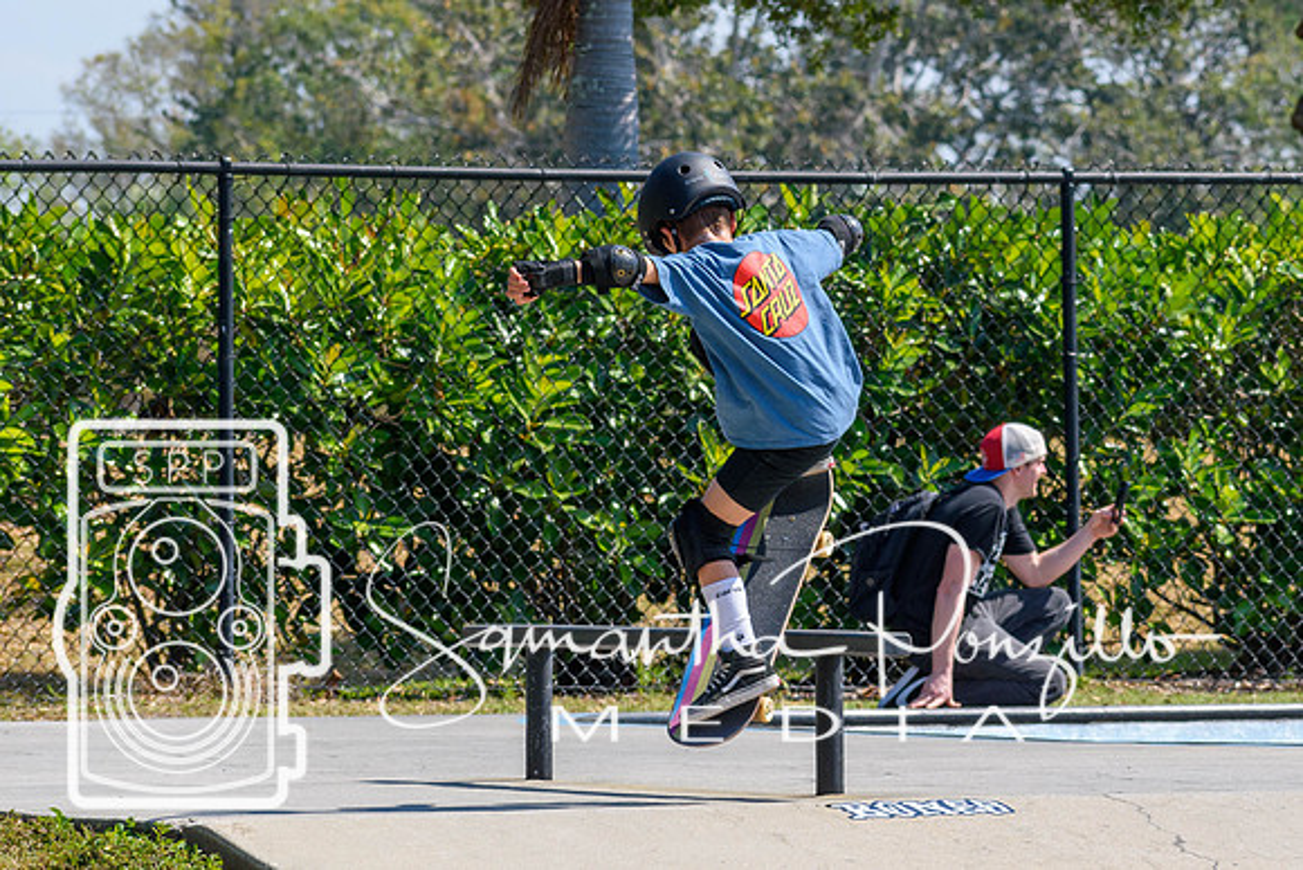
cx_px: 977
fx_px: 10198
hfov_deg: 7.3
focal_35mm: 282
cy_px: 213
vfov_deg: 4.9
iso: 200
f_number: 7.1
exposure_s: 1/800
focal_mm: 122
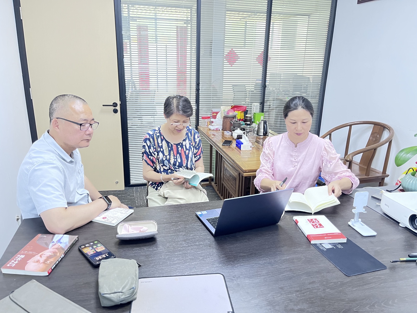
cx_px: 208
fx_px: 313
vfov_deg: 53.1
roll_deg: -1.4
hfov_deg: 67.3
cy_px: 156
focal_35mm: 26
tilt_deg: -17.3
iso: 500
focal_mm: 5.1
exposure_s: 1/33
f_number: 1.6
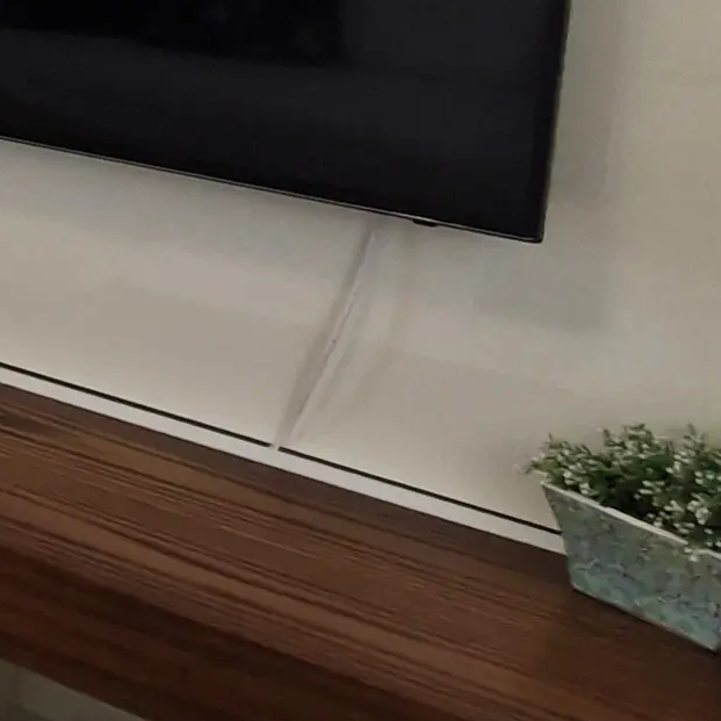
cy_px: 0
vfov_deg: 22.5
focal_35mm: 74
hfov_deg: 17.0
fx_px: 1744
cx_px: -733
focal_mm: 1.74
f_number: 2.2
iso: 80
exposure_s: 1/120
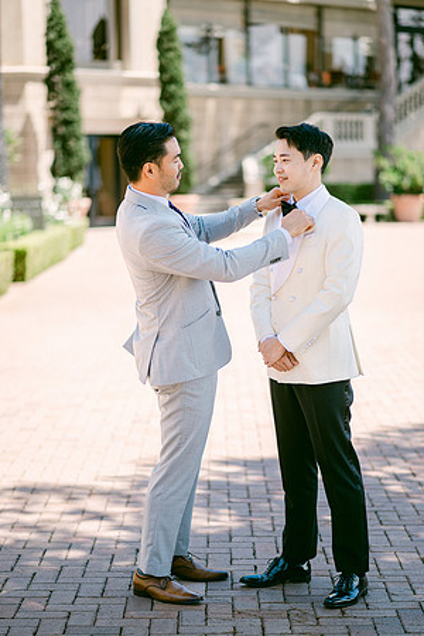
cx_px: 212
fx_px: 1502
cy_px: 318
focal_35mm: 85
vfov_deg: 23.9
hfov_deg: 16.1
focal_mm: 85
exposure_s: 1/1600
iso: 64
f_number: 1.8
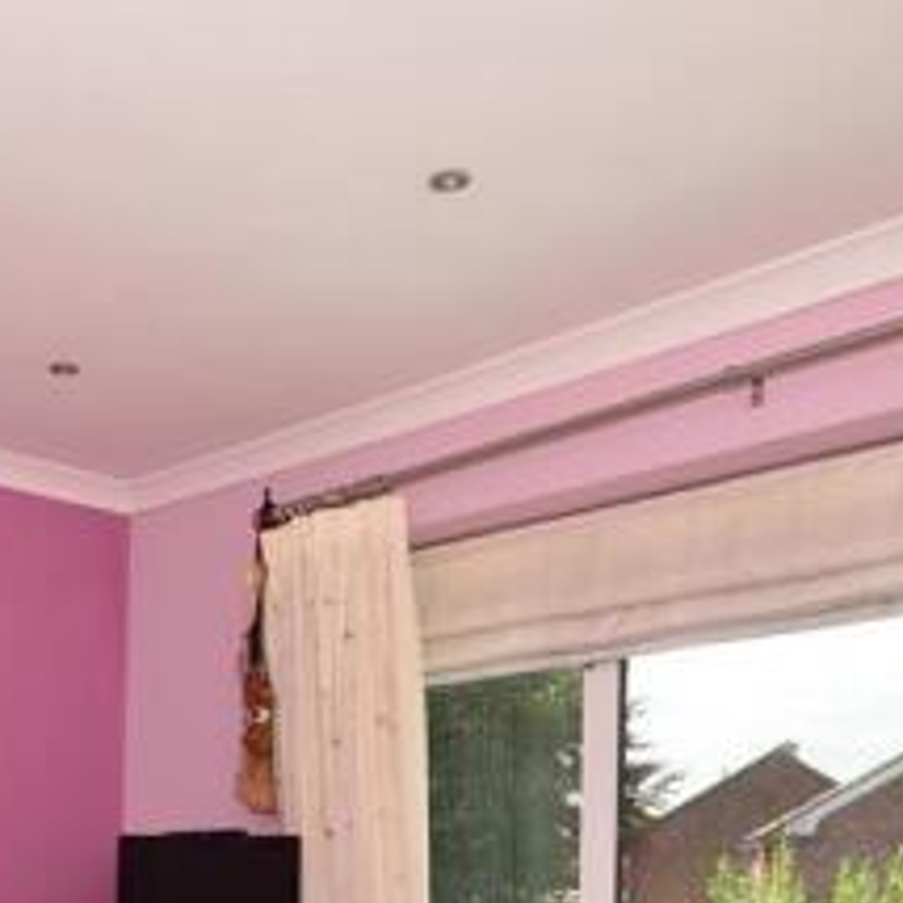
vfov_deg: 35.2
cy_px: 844
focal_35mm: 45
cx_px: 113
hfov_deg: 35.9
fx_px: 1318
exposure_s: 1/200
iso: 200
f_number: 9
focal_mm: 11.5
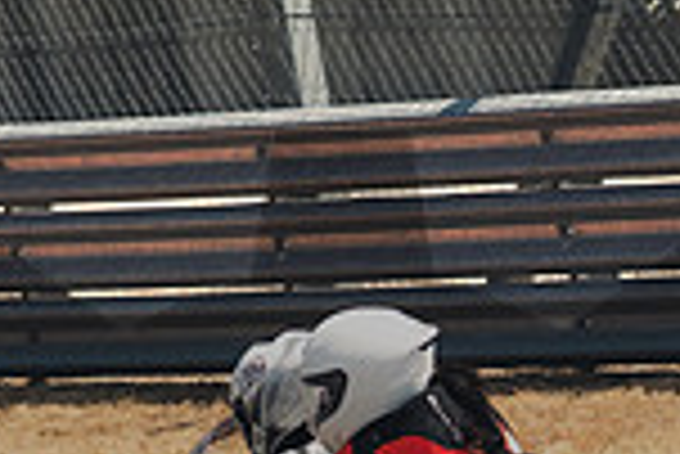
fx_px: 10890
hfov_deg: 3.6
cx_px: 342
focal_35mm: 576
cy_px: 681
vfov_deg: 2.4
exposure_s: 1/4000
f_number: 4.5
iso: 1250
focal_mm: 100
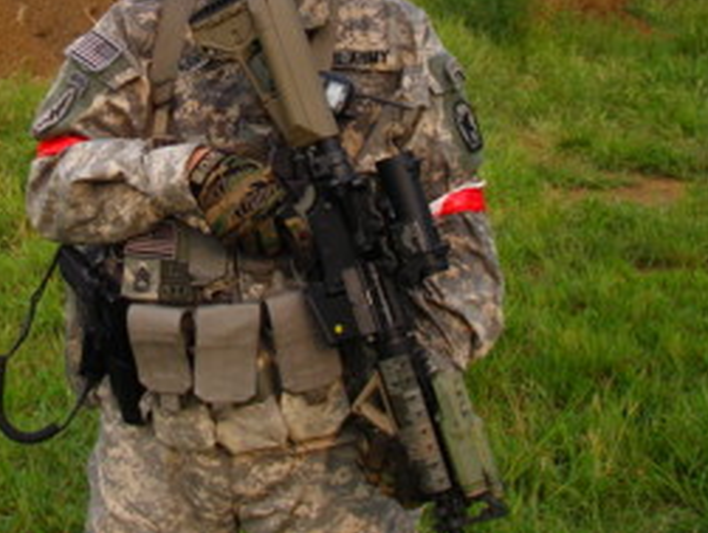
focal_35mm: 68
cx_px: 158
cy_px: 59
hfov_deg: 28.0
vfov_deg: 21.2
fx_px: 1393
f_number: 6.6
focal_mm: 6.3
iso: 80
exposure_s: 1/100
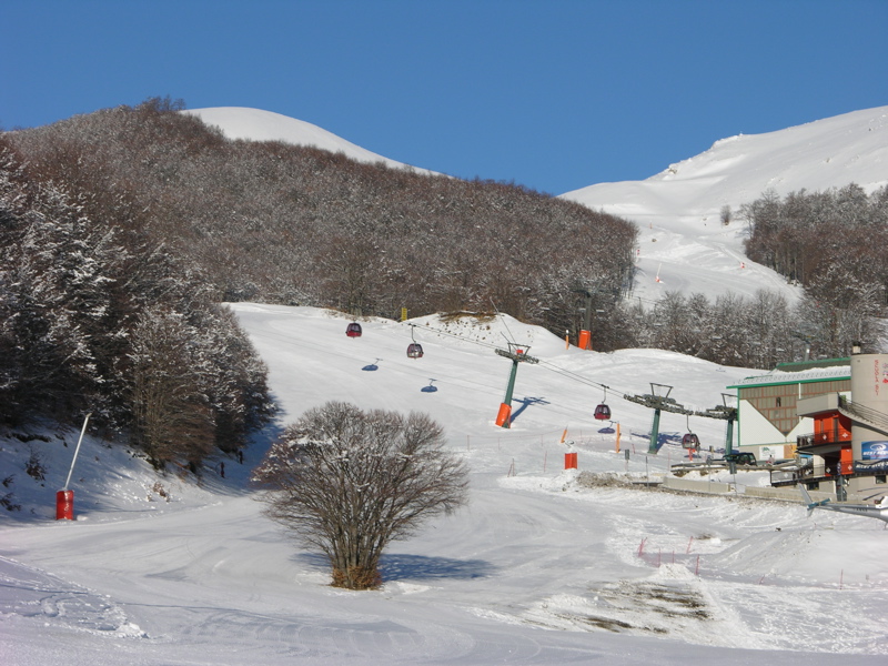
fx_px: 3591
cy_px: 333
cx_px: 444
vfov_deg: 10.6
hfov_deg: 14.1
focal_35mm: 140
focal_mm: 34.7
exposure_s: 1/417
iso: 50
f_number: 6.1
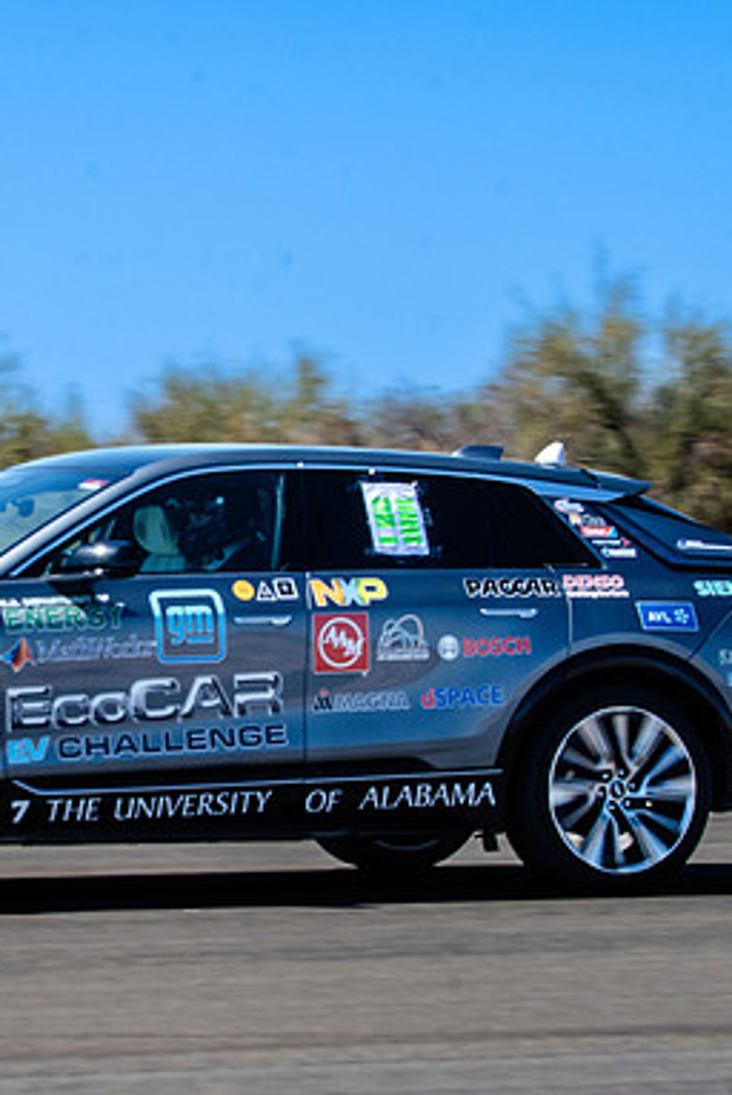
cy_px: 592
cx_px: 74
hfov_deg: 6.8
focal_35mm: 202
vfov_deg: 10.2
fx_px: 6149
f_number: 10
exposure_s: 1/320
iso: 200
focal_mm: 118
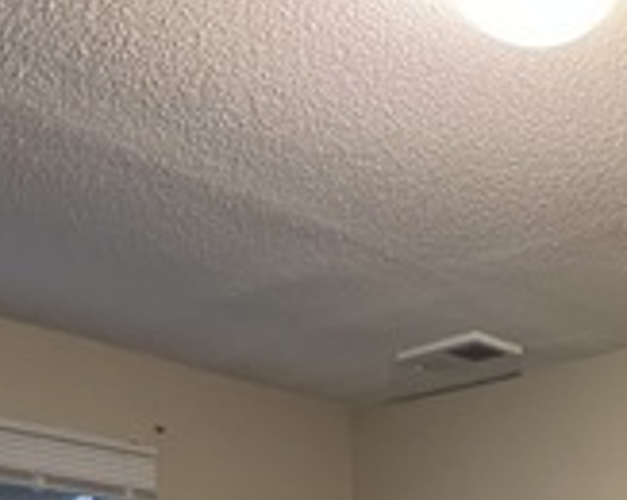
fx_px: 964
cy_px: 796
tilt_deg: -6.3
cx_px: 640
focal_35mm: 52
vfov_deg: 22.5
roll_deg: -0.5
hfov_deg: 32.8
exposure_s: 1/60
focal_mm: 1.57
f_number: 1.8
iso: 800
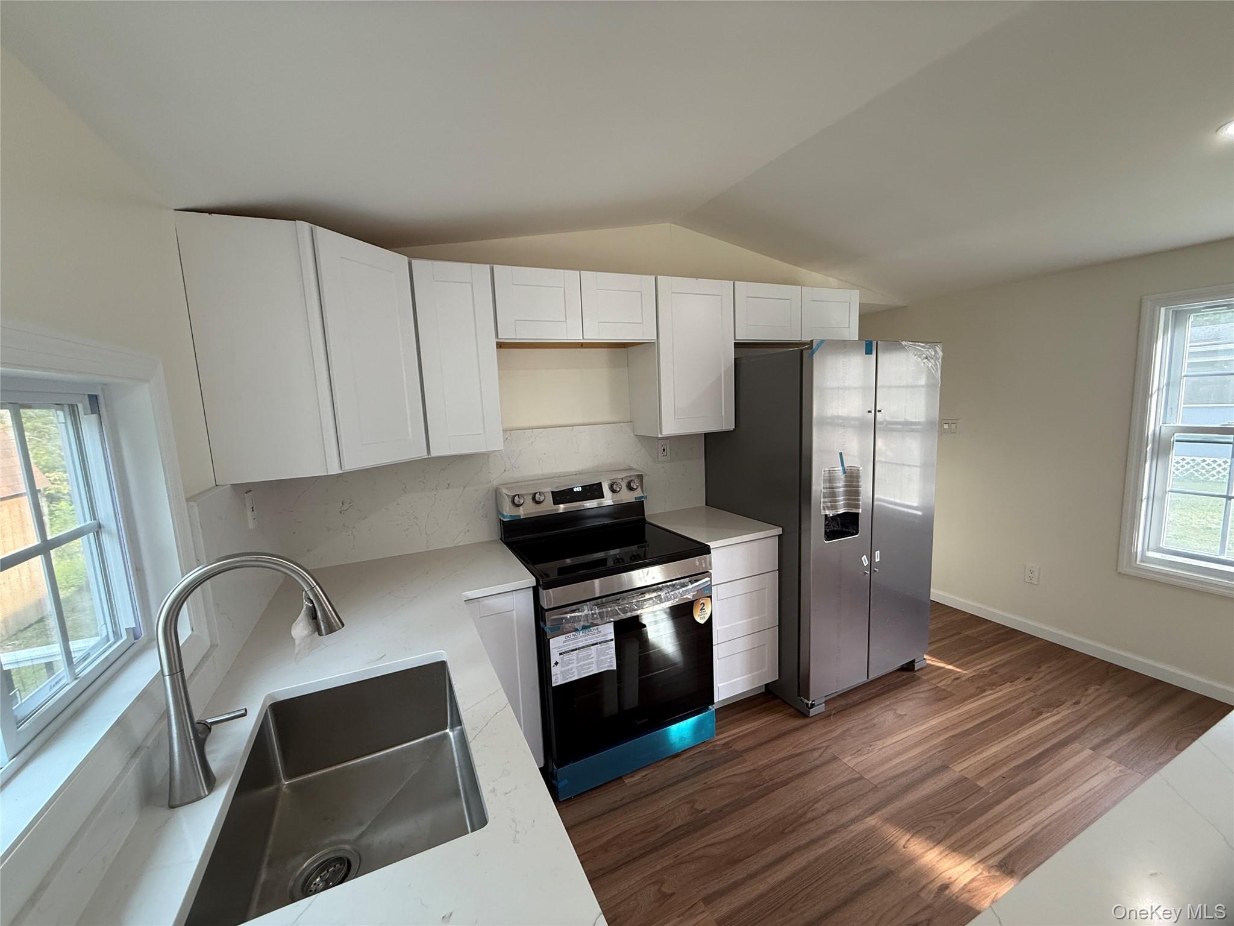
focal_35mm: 14
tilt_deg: -7.0
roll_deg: +2.6
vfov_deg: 85.7
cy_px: 463
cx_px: 617
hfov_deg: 102.1
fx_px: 499
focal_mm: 2.22
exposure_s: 1/120
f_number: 2.2
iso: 160
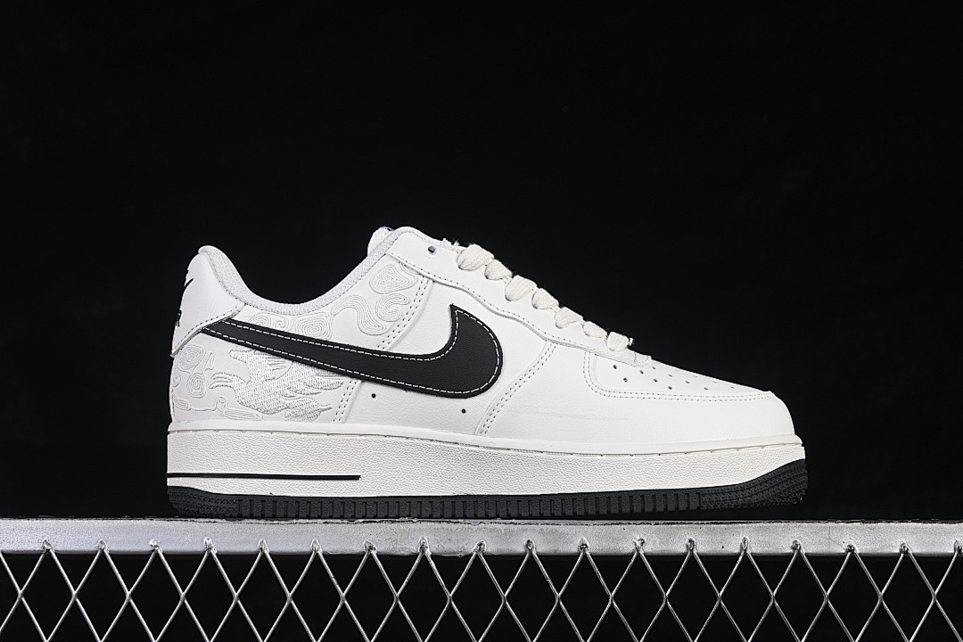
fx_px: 2006
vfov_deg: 18.2
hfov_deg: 27.0
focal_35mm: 75
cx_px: 482
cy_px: 321
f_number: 8
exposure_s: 1/80
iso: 160
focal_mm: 50
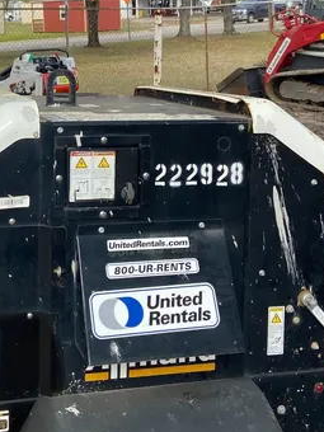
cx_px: 62
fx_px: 699
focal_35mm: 56
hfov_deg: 25.6
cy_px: 111
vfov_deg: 33.7
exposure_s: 1/1043
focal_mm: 4.25
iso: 32
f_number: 1.8
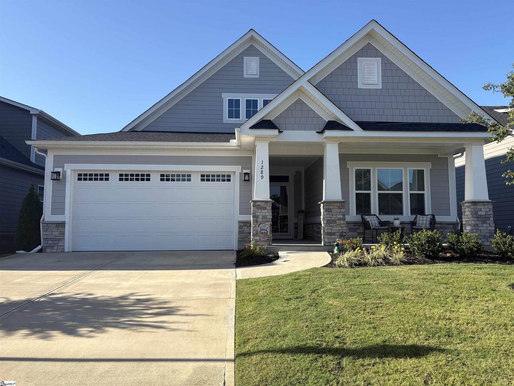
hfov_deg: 67.3
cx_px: 257
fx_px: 386
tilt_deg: +5.9
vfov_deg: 53.1
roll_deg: -0.3
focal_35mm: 26
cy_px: 193
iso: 50
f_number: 1.6
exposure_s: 1/1953
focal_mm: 5.96
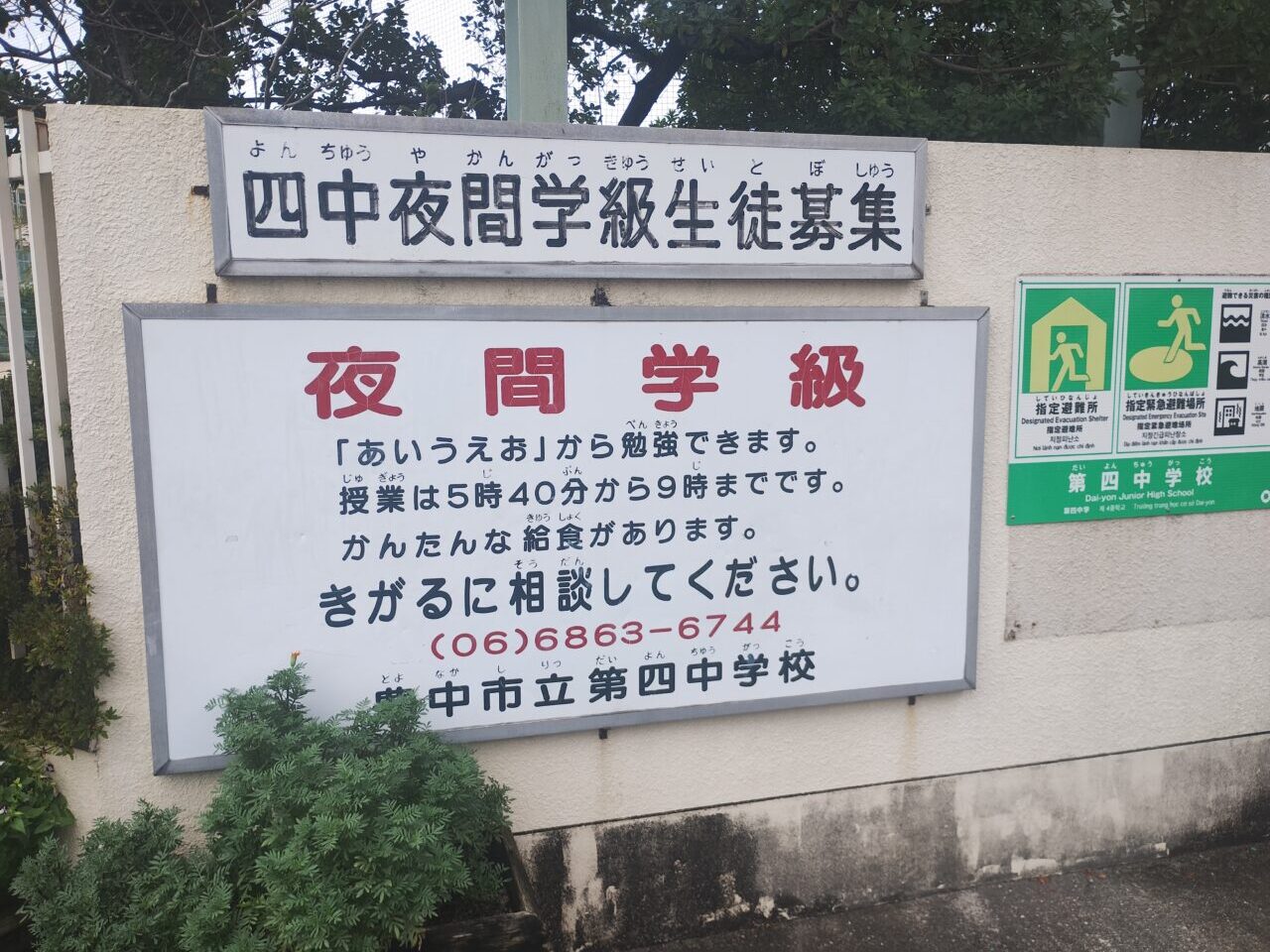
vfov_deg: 49.7
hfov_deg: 63.4
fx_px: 1027
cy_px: 476
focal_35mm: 28
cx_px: 635
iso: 100
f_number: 1.8
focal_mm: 4.27
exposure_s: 1/126
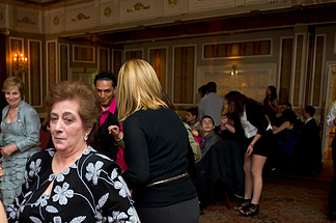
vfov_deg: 30.7
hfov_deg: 43.9
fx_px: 401
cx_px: 80
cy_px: 159
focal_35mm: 43
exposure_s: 1/125
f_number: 3.2
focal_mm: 24
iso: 1600
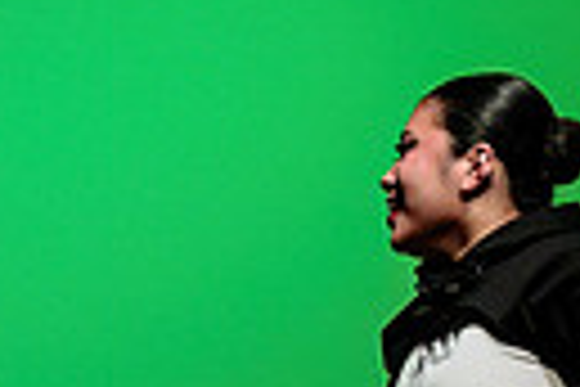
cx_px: -329
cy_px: 682
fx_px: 3560
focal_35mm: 221
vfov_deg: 6.1
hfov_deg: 9.0
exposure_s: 1/270
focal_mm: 41
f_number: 2.8
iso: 1600
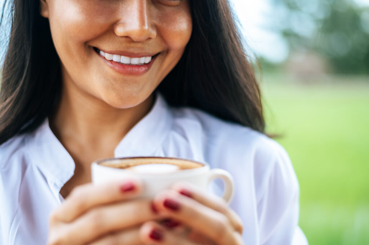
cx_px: 184
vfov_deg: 26.9
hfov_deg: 39.6
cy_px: 122
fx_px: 512
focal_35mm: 50
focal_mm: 50
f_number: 1.8
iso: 160
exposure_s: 1/800
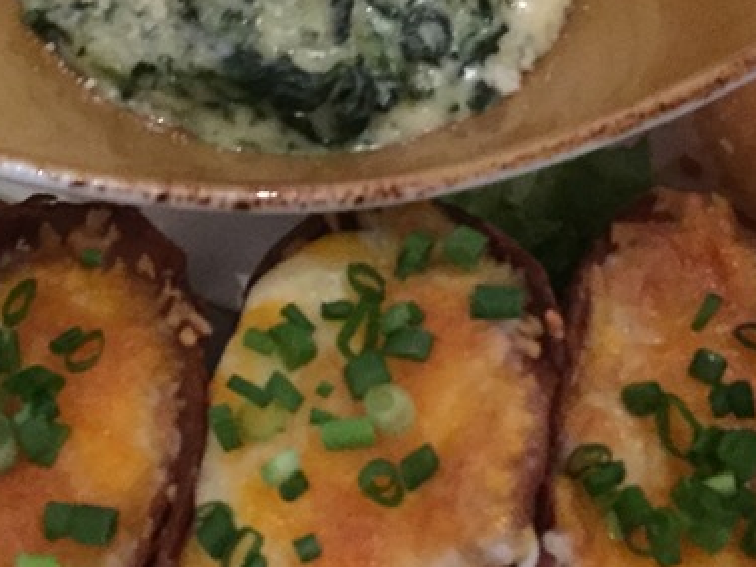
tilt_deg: -58.2
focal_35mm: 79
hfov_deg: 24.7
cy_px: 24
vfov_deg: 18.3
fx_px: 1725
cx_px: 294
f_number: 2.2
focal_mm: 4.15
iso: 400
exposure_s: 1/15
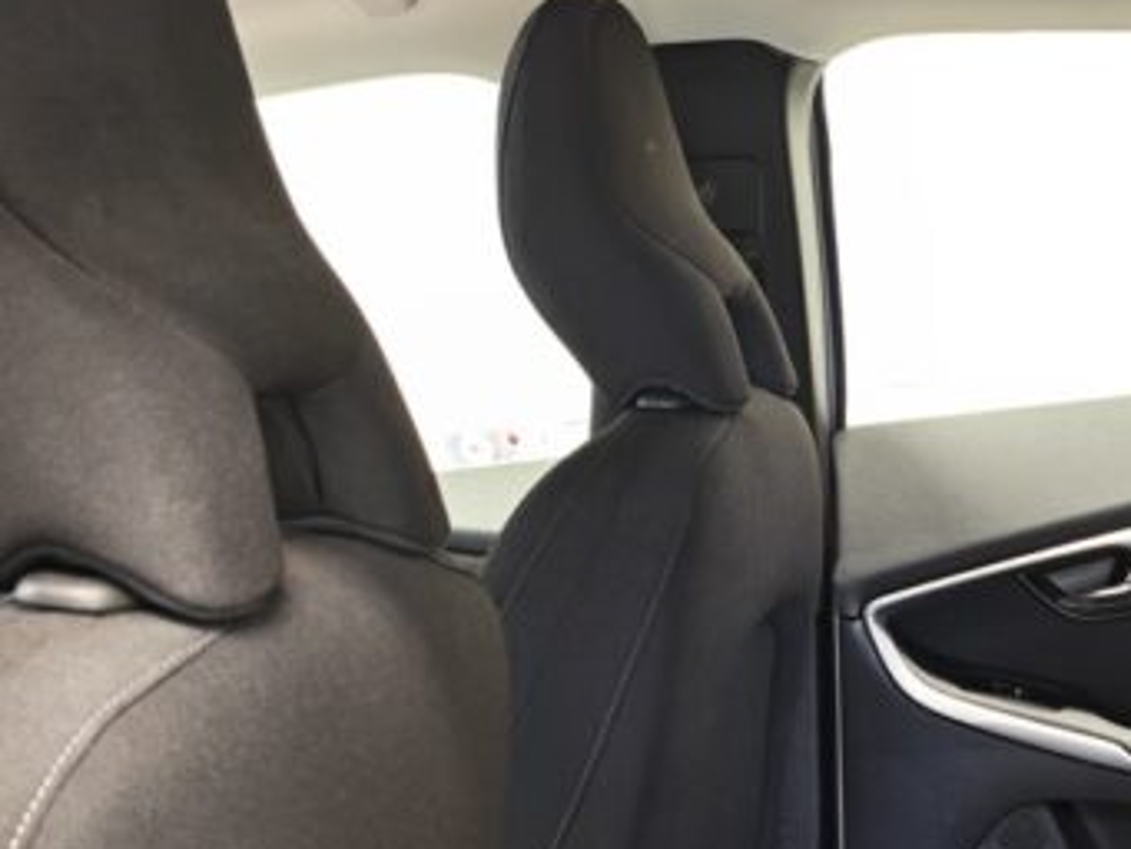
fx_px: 2255
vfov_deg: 19.8
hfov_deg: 25.5
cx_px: 1327
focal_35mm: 69
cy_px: 1078
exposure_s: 1/33
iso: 640
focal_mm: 5.4
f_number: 1.6
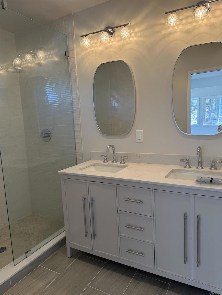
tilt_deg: -7.3
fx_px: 205
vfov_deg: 71.6
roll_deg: +3.0
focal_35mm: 24
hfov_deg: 56.8
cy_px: 148
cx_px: 111
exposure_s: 1/180
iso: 100
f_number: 1.78
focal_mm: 6.76
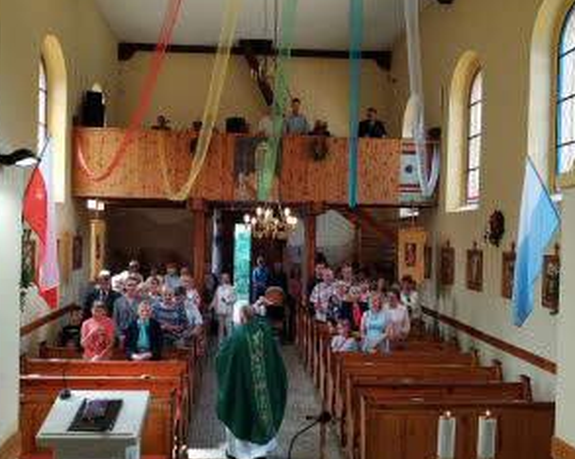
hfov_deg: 55.6
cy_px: 243
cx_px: 267
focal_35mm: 32
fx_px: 544
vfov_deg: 45.7
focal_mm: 3.94
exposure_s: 1/50
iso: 125
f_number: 1.9
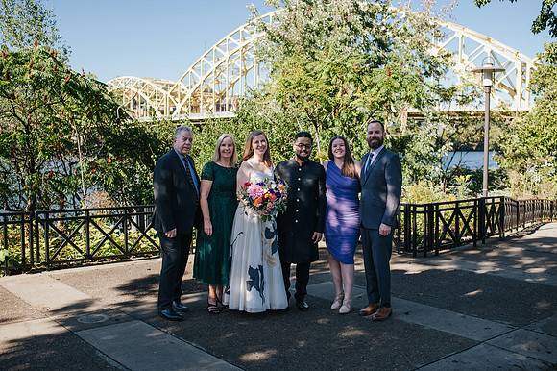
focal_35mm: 39
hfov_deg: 49.3
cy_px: 188
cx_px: 293
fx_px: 606
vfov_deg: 34.0
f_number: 3.2
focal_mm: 35
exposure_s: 1/640
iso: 110
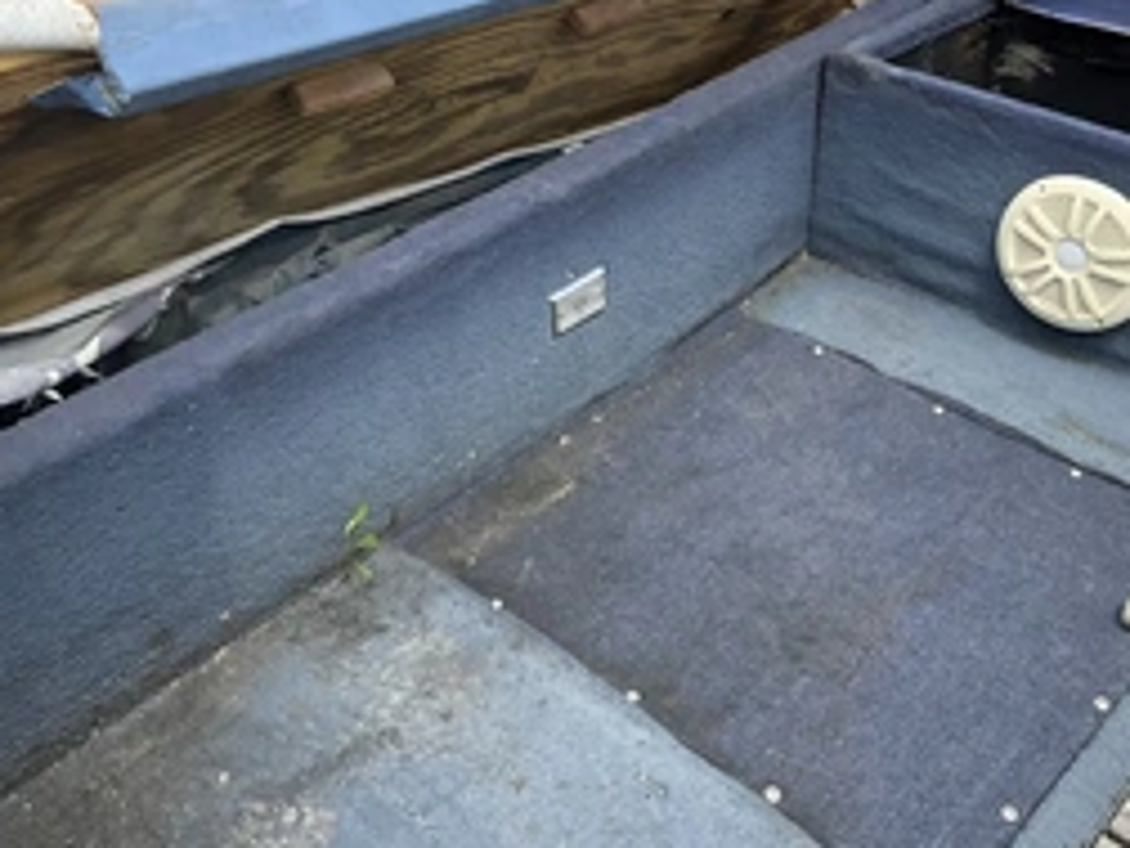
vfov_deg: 31.1
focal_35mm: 46
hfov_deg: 41.2
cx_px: 592
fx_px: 1502
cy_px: 229
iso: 25
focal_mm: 3
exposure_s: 1/1144
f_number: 1.8
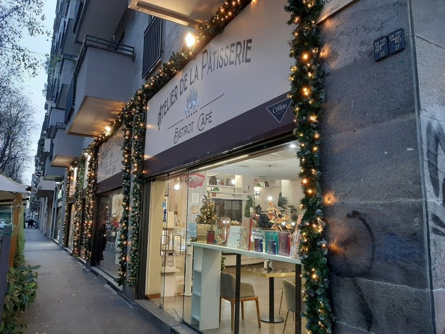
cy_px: 167
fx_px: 347
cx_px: 222
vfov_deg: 51.4
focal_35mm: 27
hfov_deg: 65.3
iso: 160
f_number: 1.7
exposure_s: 1/50
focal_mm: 3.93
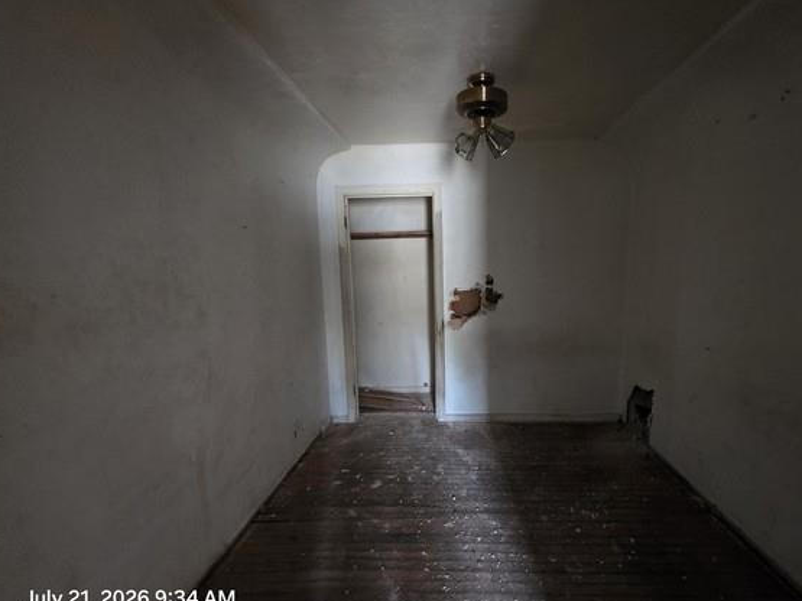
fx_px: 347
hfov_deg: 97.8
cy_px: 311
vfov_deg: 81.7
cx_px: 444
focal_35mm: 15
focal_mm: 2.2
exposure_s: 1/30
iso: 1000
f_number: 1.9
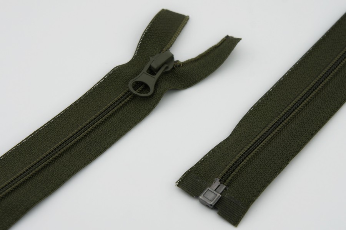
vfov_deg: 22.1
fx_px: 591
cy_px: 115
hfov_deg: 32.6
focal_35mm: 62
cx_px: 173
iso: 200
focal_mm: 41
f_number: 8
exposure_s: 1/320
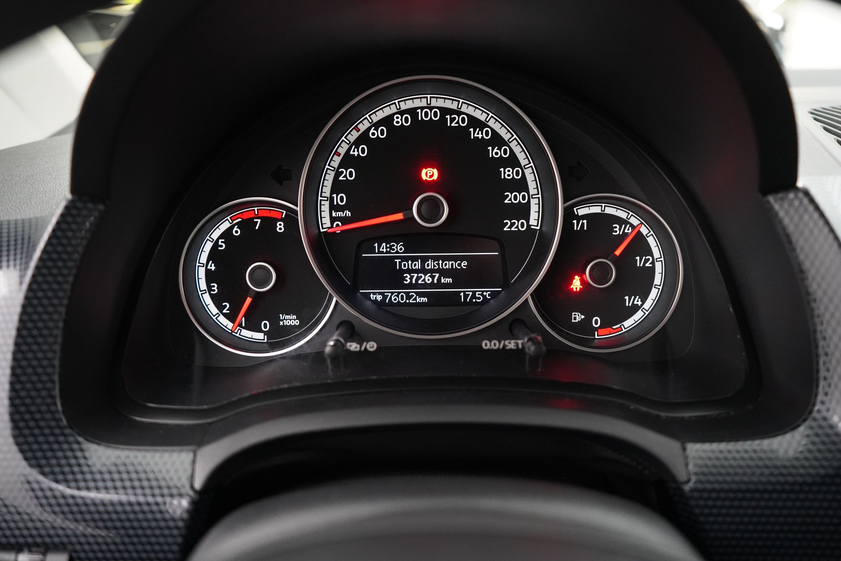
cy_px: 280
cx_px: 420
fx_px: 677
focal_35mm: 29
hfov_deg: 63.7
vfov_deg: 45.0
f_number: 3.5
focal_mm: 29
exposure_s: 1/60
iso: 6400
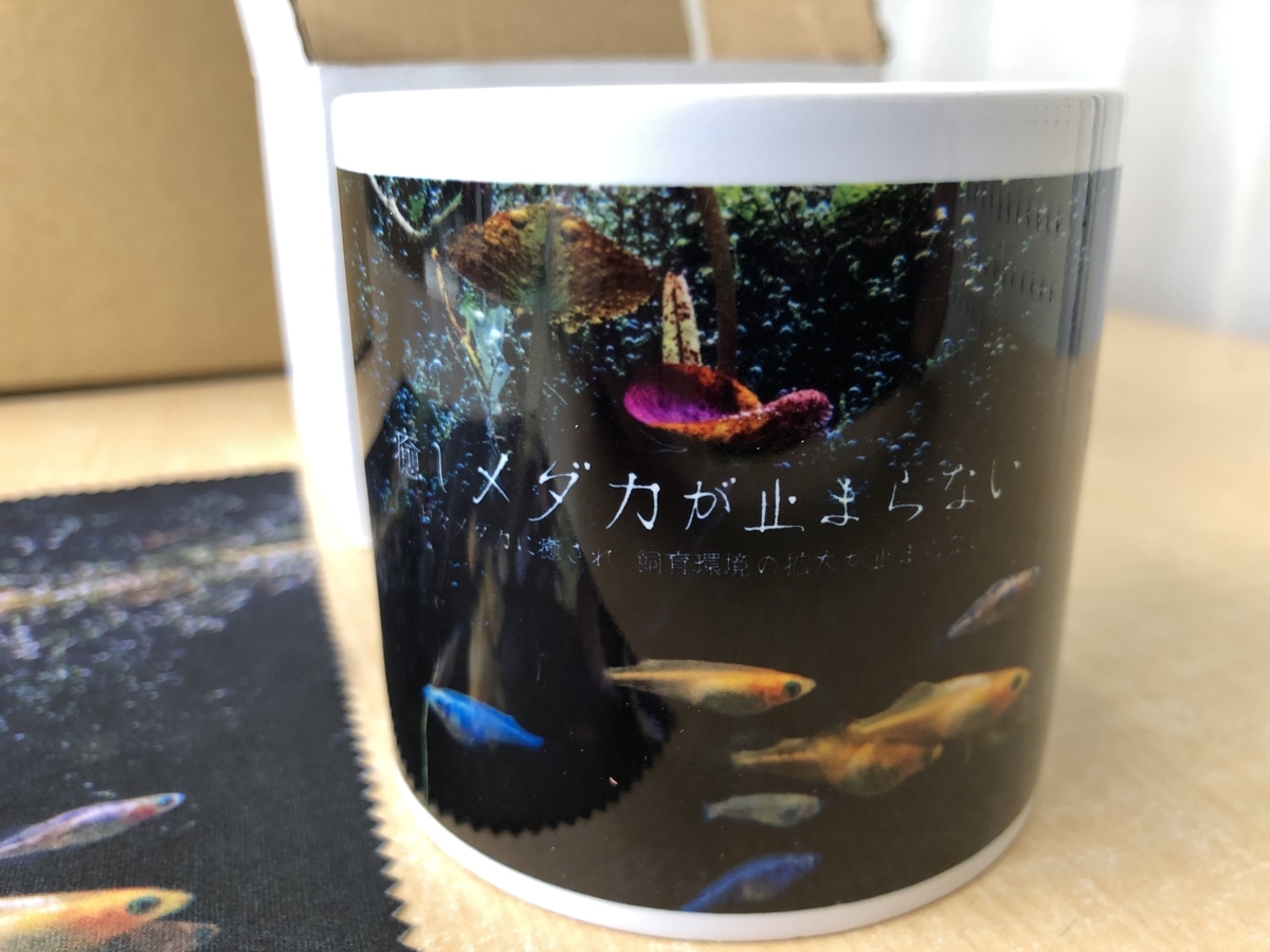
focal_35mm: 28
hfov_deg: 63.4
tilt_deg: -18.8
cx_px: 635
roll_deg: +0.3
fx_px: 1027
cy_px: 476
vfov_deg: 49.7
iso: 40
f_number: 1.8
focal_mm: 4
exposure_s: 1/24
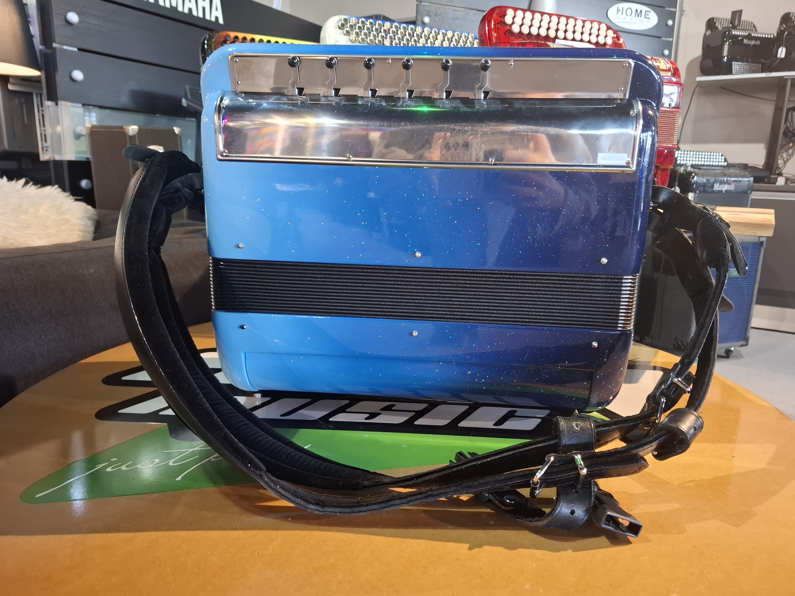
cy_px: 298
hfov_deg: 73.9
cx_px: 398
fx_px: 528
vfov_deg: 58.9
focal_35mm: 23
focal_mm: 5.54
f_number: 1.8
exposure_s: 1/25
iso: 400
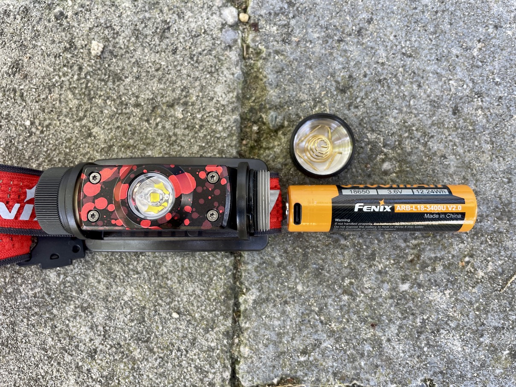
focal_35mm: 26
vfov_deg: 53.0
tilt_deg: -88.0
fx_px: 387
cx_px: 258
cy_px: 194
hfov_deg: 67.3
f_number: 1.6
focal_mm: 4.2
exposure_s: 1/121
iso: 125
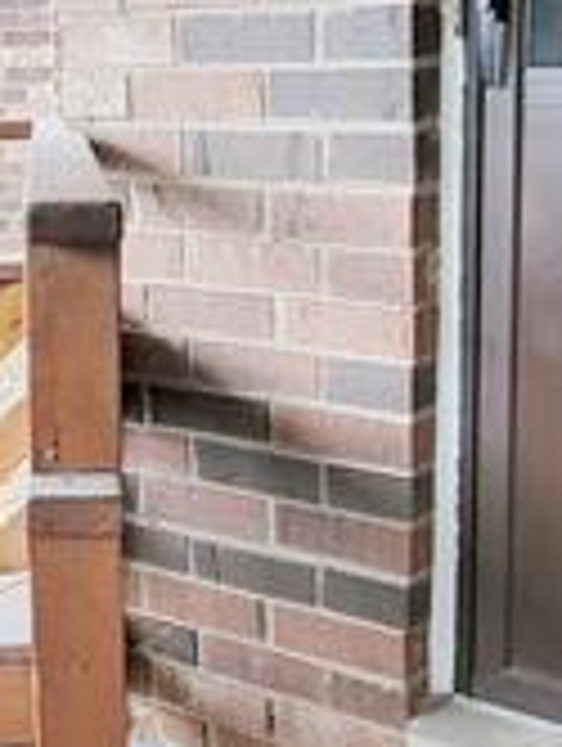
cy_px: 356
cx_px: 130
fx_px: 1295
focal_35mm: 60
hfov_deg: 24.2
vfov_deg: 32.1
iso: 400
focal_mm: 2.2
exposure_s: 1/30
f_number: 2.2
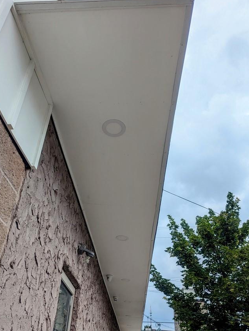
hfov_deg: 48.2
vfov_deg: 61.3
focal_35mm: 29
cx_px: 107
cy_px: 190
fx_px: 278
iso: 41
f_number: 1.85
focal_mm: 6.81
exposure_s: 1/877
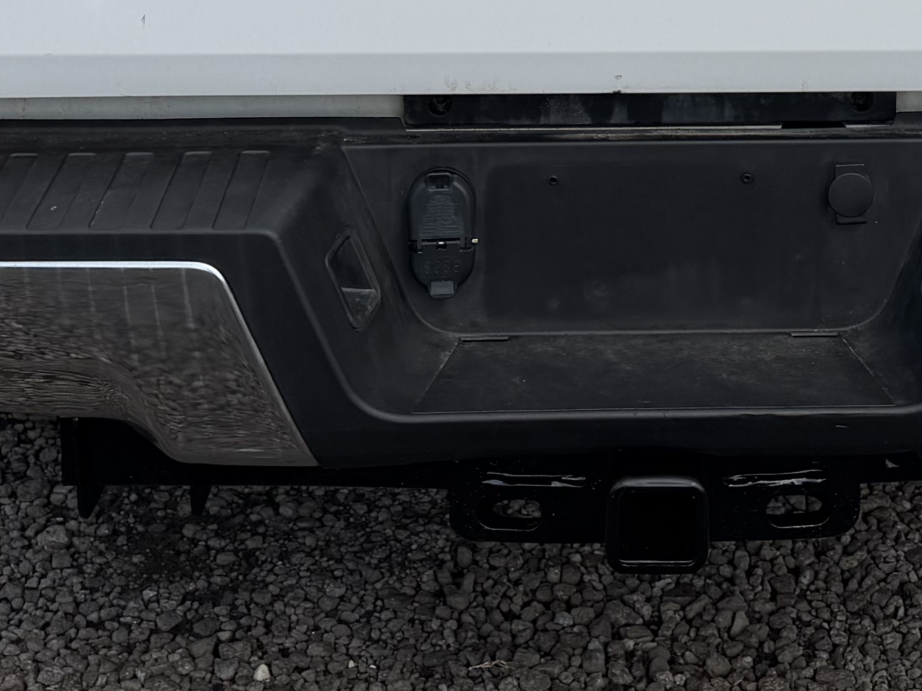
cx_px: 650
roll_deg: -1.4
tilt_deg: -13.3
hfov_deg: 24.2
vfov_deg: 17.2
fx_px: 2131
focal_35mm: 80
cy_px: -237
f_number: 1.78
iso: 80
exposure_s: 1/4975
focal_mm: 6.76
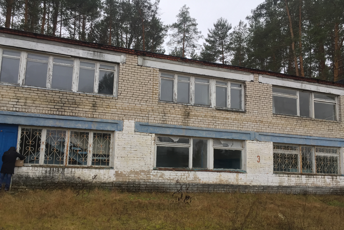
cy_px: 132
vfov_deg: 42.2
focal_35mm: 31
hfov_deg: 60.3
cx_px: 171
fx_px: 296
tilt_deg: +9.0
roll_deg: -2.8
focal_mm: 4.15
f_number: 2.2
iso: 40
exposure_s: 1/50
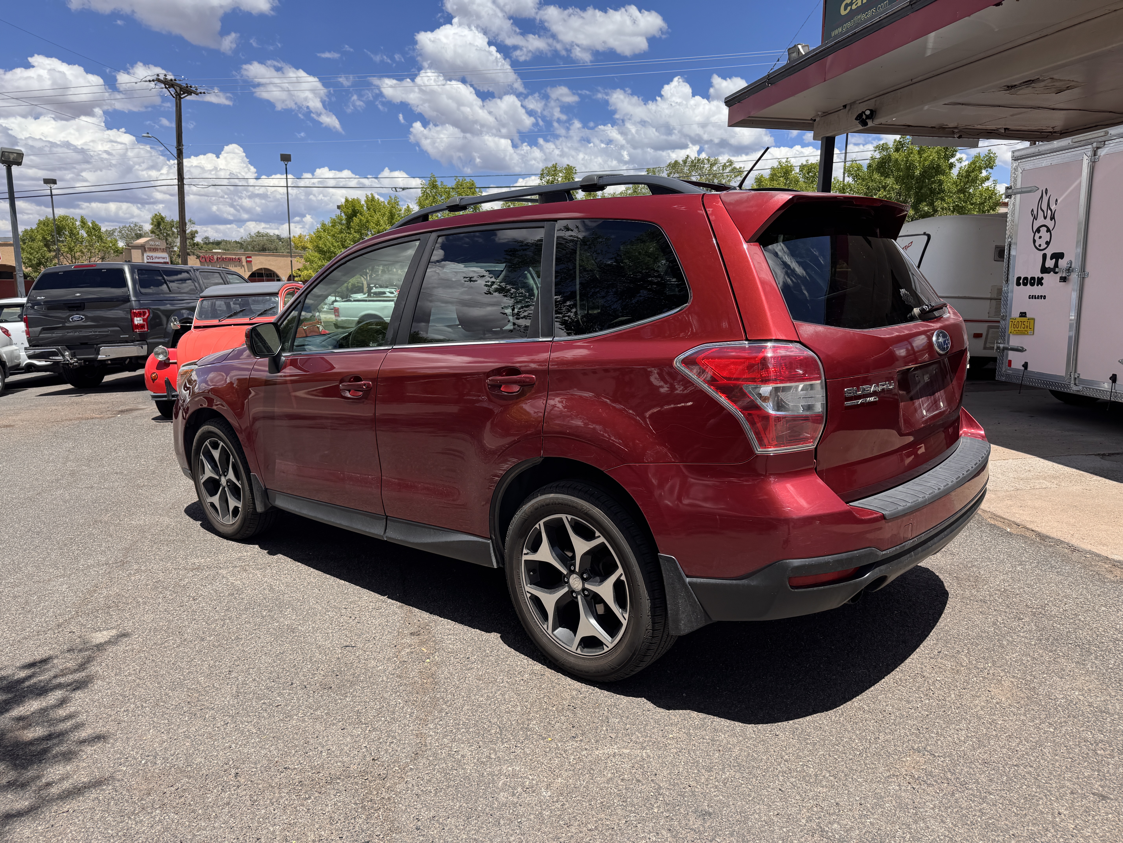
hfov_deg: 71.6
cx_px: 562
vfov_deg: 56.8
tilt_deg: -11.1
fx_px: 779
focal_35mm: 24
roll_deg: +0.7
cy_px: 422
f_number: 1.78
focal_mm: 6.76
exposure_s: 1/3247
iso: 80
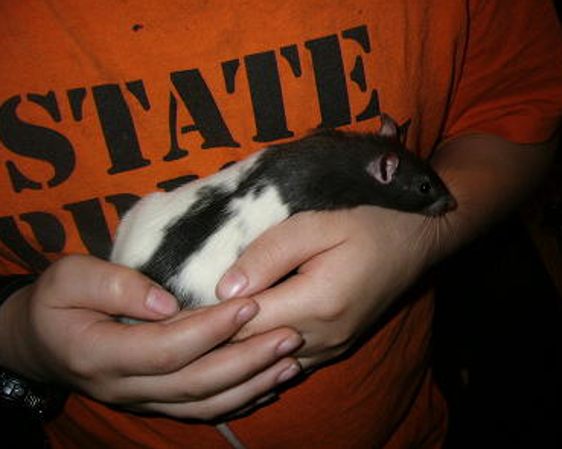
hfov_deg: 49.1
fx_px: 615
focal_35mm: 37
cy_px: 222
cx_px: 300
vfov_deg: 40.1
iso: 100
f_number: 2.8
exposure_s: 1/60
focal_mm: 5.8
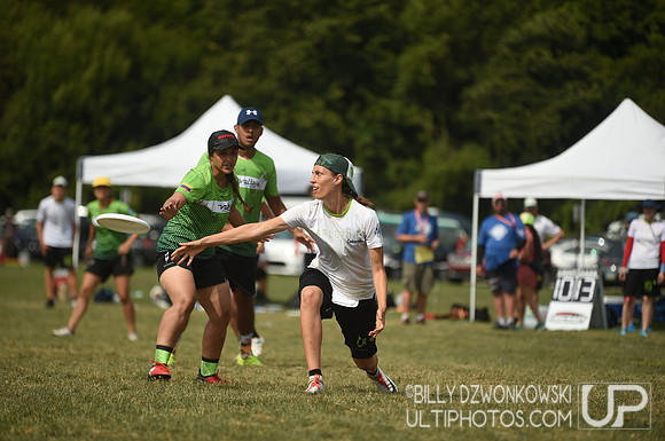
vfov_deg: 6.8
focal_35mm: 200
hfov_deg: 10.3
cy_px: 220
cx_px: 332
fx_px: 3689
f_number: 2.8
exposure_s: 1/2000
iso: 100
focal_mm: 200
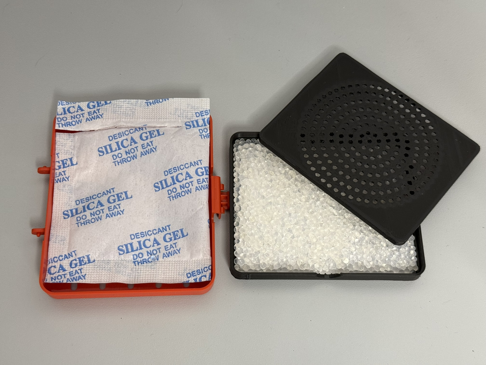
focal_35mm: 48
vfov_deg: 30.3
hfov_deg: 39.7
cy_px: 182
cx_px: 243
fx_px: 674
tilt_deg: -65.3
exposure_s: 1/60
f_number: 1.78
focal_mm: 6.76
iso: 125
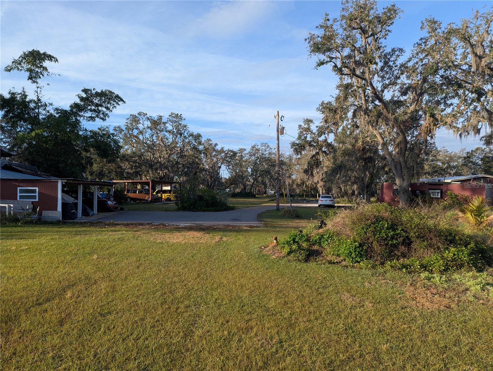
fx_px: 342
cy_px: 186
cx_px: 246
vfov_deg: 56.9
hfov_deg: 71.5
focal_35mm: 24
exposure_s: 1/993
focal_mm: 6.81
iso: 47
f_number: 1.85
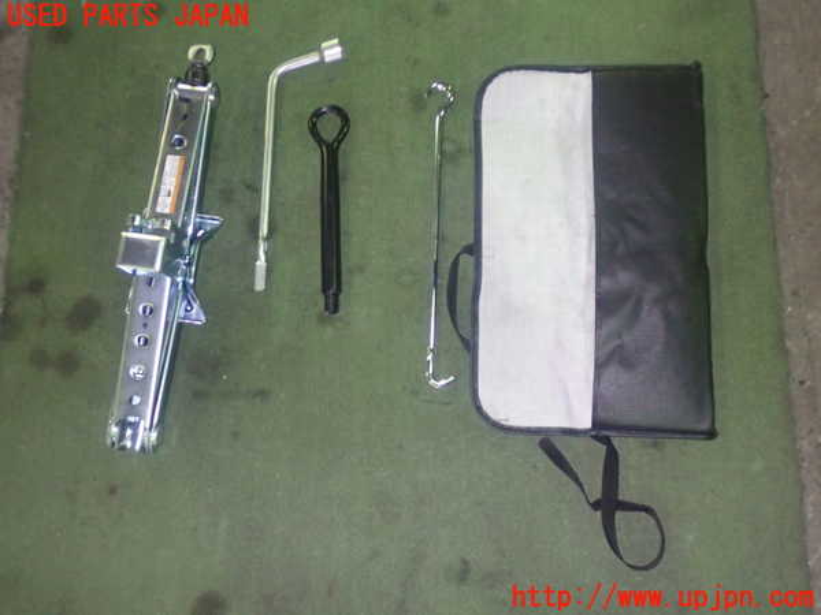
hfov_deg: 51.4
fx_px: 854
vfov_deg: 39.7
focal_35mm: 36
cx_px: 410
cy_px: 308
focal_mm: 6.37
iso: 800
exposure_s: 1/40
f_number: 2.5
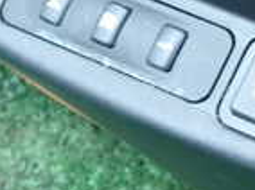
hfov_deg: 14.7
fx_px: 934
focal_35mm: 127
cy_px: 102
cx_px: 348
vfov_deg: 11.6
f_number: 2.3
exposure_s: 1/80
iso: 100
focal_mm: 5.4
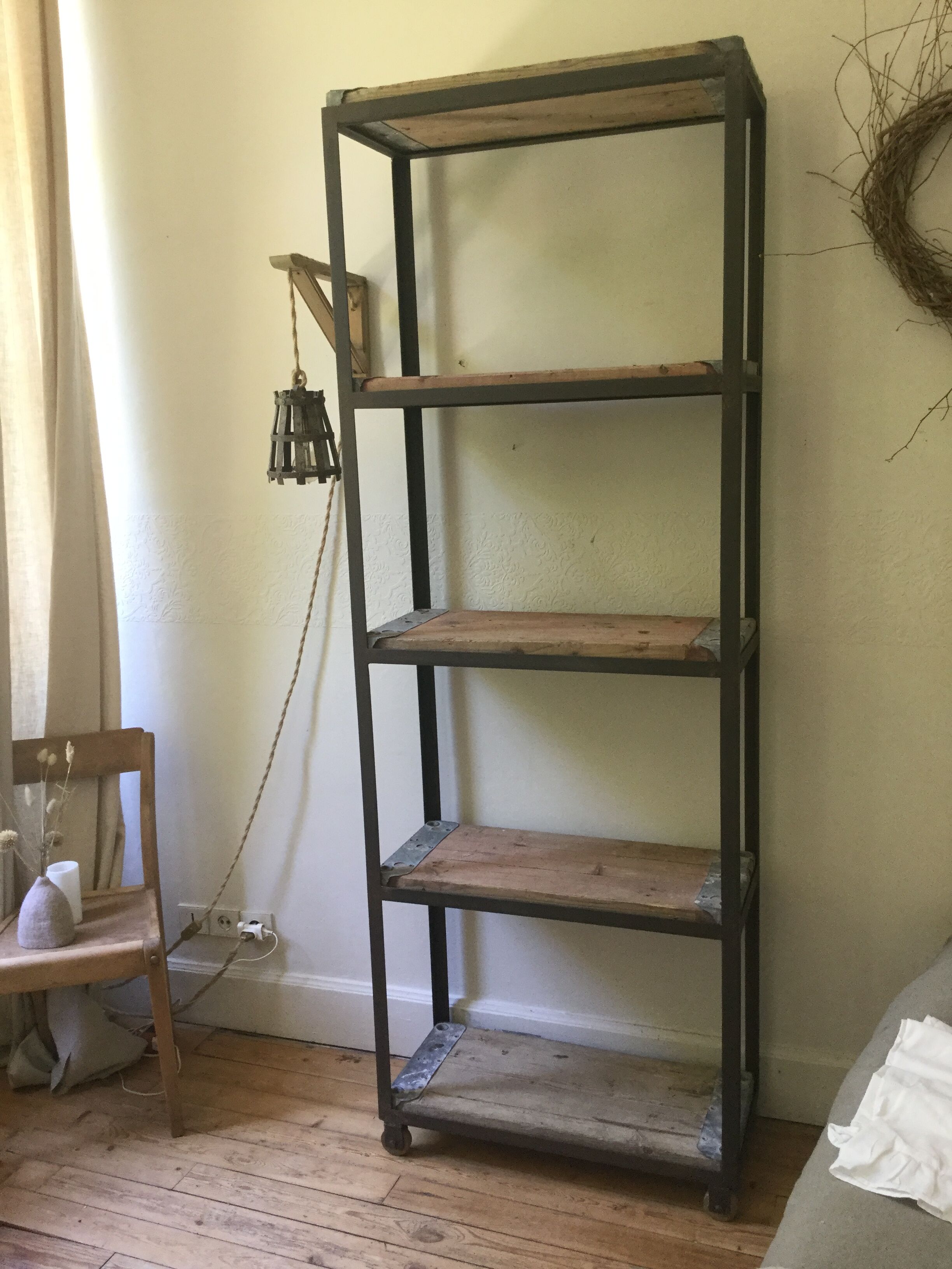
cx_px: 476
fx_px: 1137
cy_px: 634
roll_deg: +0.7
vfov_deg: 58.4
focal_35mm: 31
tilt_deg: -10.8
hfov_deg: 45.4
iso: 100
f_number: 2.4
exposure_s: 1/33
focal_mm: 3.3
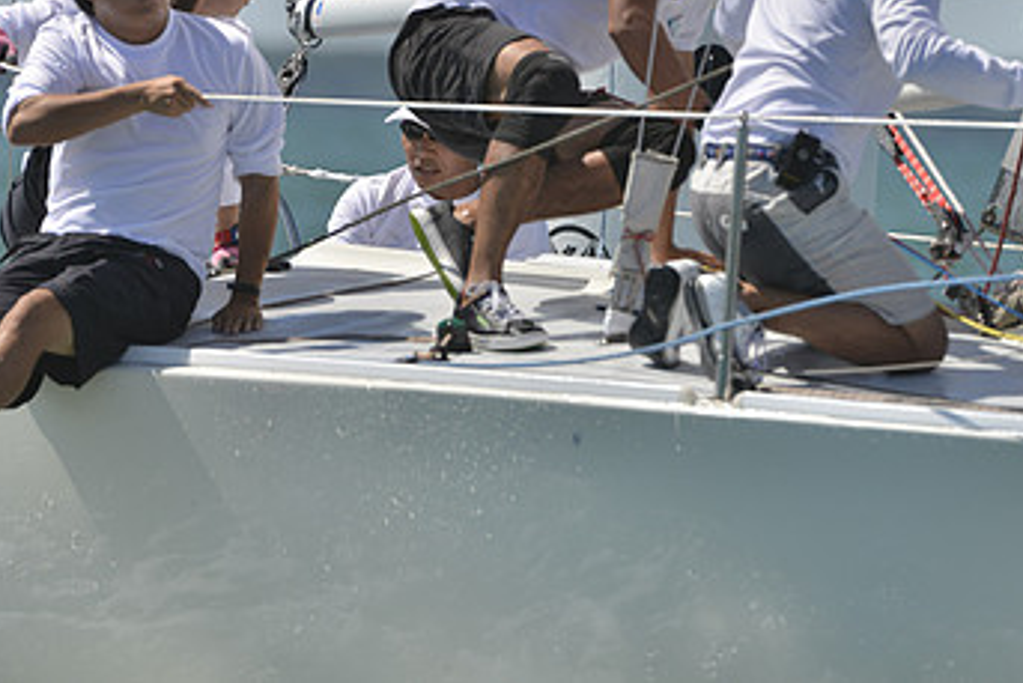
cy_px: 109
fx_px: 19217
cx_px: 316
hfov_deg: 3.0
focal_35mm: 676
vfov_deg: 2.0
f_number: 7.1
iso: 200
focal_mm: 400
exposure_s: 1/1250
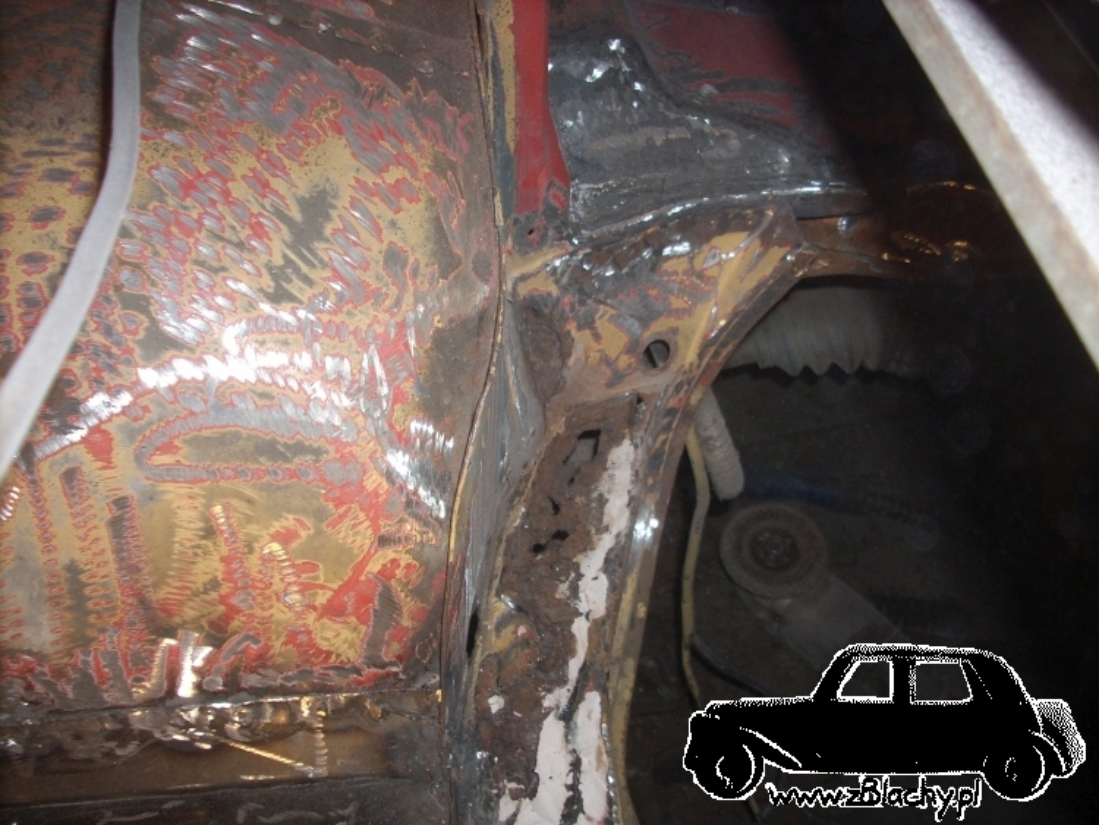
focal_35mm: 37
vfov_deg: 38.7
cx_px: 550
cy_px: 412
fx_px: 1175
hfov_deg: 50.1
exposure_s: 1/60
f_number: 2.8
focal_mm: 6.2
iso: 64
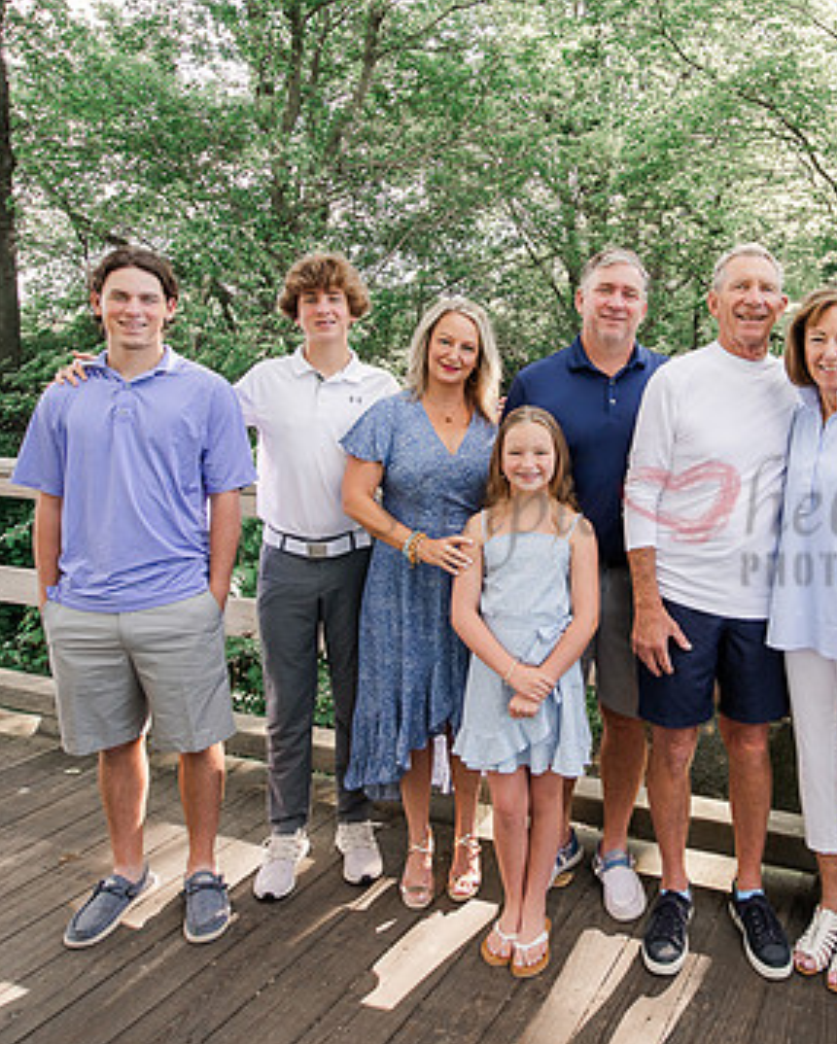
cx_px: 604
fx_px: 959
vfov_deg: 56.8
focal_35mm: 31
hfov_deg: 45.9
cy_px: 428
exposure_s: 1/250
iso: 400
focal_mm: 18
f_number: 5.6
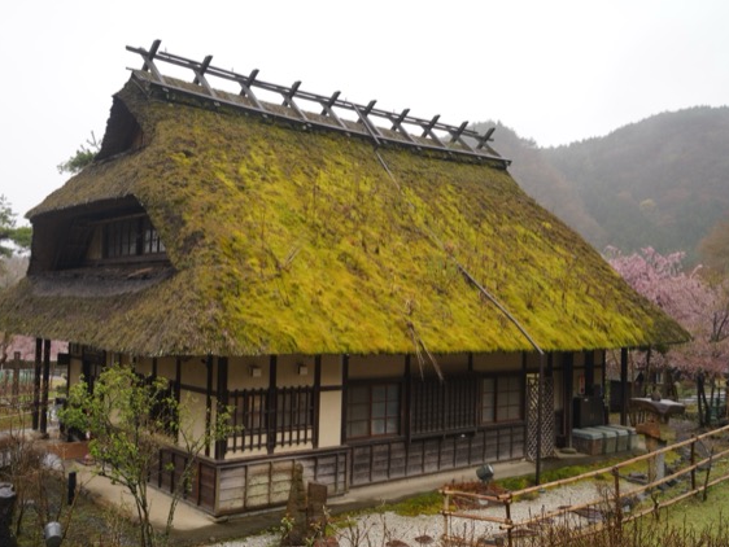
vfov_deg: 40.7
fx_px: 737
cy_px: 275
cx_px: 328
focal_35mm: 35
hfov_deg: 52.5
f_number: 9
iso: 100
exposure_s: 1/10
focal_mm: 32
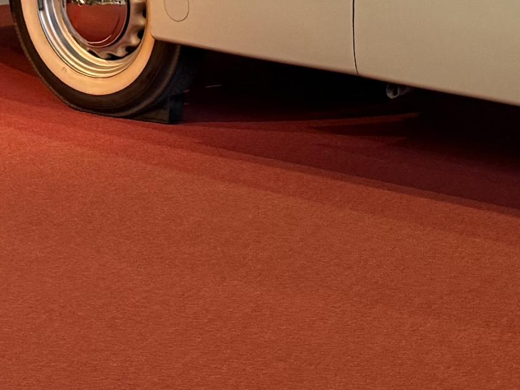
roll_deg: +2.3
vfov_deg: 12.1
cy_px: -101
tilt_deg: -4.1
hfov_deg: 16.1
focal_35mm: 119
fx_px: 1788
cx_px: 551
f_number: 1.78
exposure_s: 1/50
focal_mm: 6.76
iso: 250
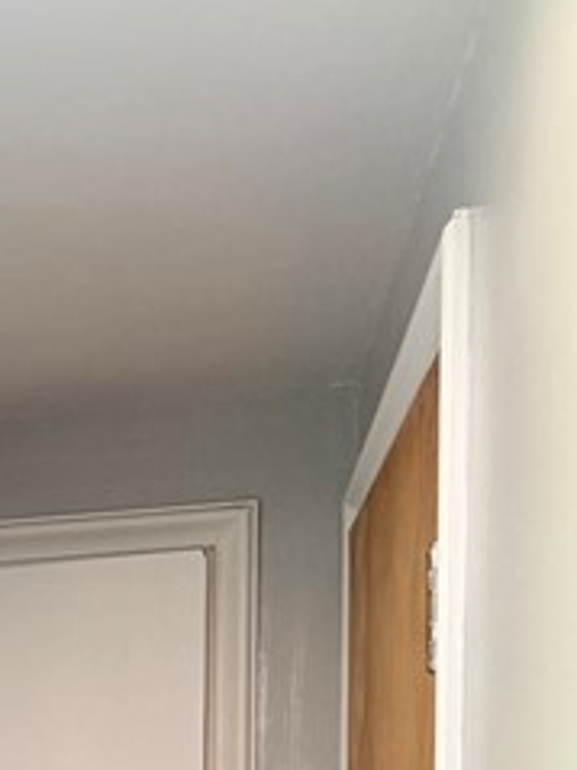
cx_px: -542
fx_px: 2291
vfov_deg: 16.0
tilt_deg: -3.5
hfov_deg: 12.7
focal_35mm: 103
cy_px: 1414
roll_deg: +0.5
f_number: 1.78
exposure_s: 1/120
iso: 250
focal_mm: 6.76
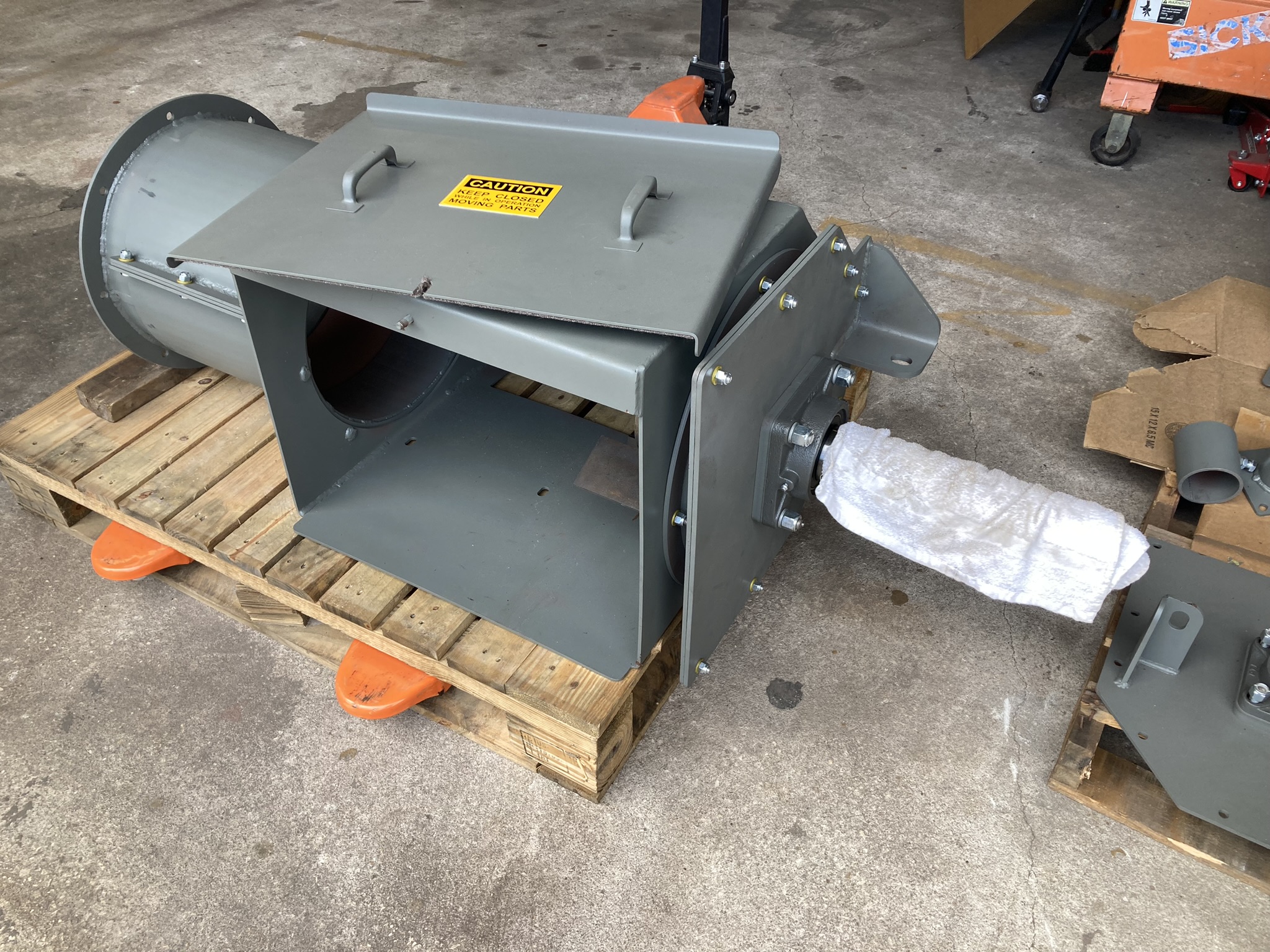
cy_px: 476
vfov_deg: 49.7
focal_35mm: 28
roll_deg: +1.2
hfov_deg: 63.4
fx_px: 1027
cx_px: 635
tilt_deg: -38.7
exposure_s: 1/120
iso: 25
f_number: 1.8
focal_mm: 3.99
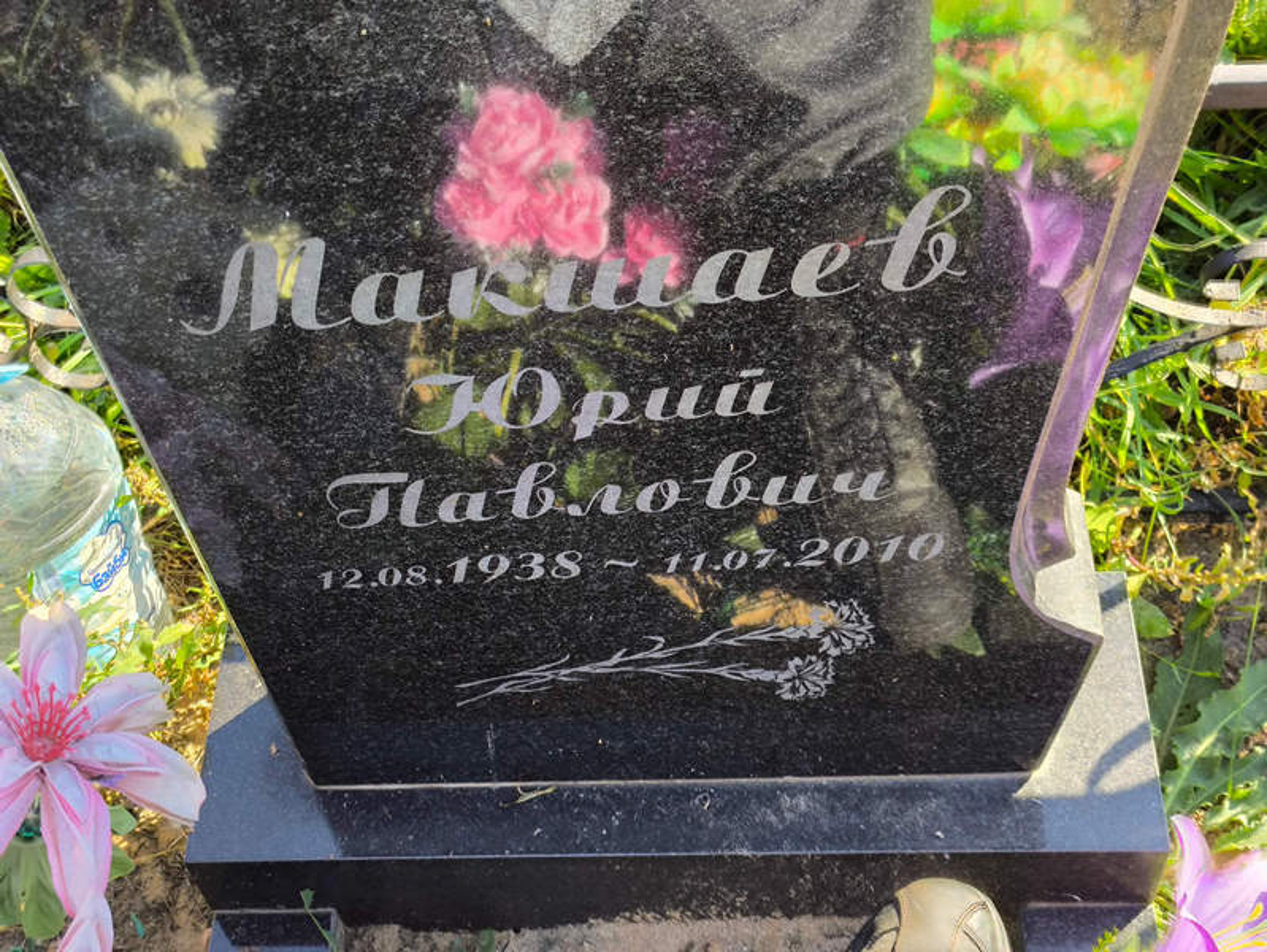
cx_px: 634
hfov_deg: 38.2
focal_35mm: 50
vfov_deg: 29.1
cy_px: 476
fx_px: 1831
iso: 50
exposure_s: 1/179
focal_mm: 4.71
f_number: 1.7
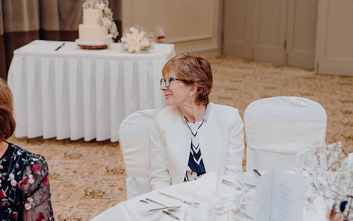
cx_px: 176
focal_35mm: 72
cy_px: 117
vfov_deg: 18.1
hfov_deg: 28.6
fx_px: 692
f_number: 3.5
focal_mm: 70
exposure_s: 1/160
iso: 2500
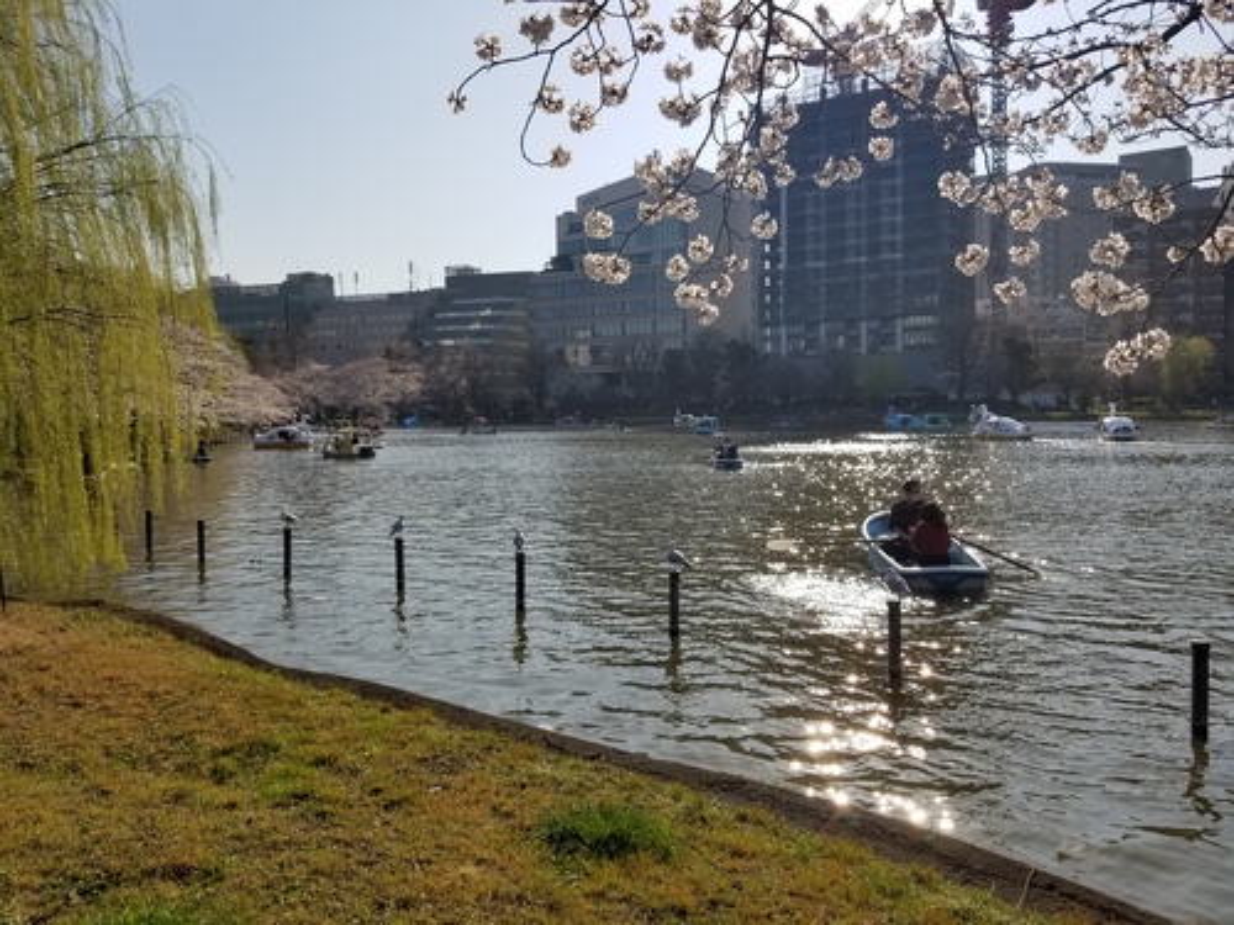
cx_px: 617
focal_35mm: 26
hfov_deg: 67.3
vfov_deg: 53.1
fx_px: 927
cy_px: 462
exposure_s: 1/5008
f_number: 1.7
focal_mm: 4.25
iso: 50
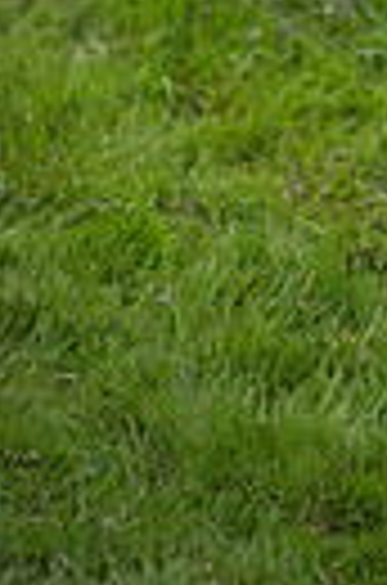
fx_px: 4782
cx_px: 596
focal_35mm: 295
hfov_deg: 4.6
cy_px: -410
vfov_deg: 6.9
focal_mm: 85
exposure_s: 1/500
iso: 100
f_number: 1.8
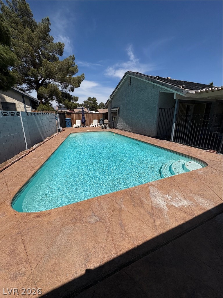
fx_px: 120
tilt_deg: -14.4
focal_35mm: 14
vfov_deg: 102.1
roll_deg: -0.3
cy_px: 149
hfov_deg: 85.7
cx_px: 112
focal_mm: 2.22
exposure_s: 1/6135
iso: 50
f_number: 2.2
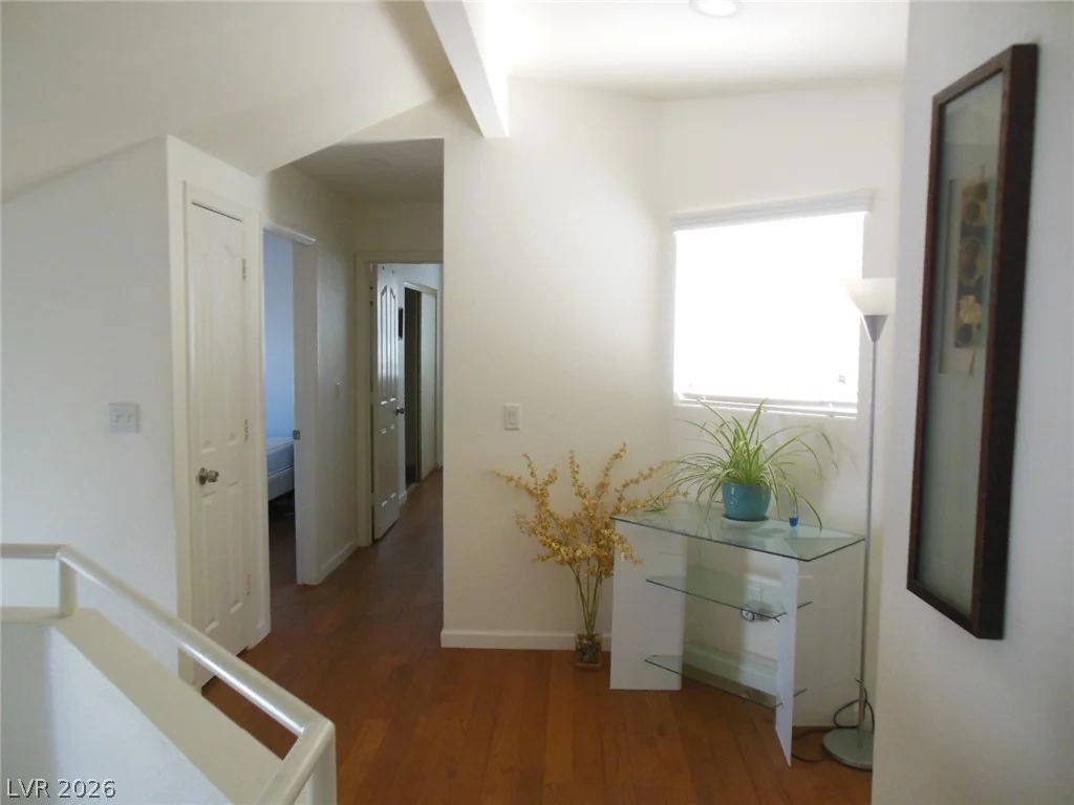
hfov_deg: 69.4
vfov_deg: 54.9
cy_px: 402
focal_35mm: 25
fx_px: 776
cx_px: 537
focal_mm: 4.5
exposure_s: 1/80
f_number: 3.2
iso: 400
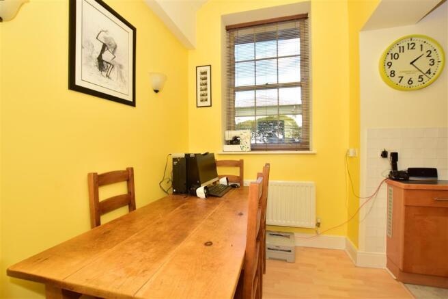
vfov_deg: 77.3
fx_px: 187
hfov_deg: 100.4
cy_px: 150
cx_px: 224
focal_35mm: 15
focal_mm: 10
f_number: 8
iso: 400
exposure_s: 1/200
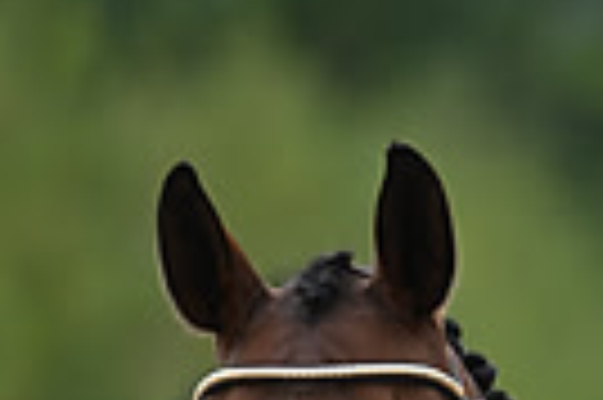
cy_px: 690
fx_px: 29042
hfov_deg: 1.2
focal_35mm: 1736
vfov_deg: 0.8
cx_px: 1156
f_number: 5.6
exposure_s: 1/1600
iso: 640
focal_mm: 400
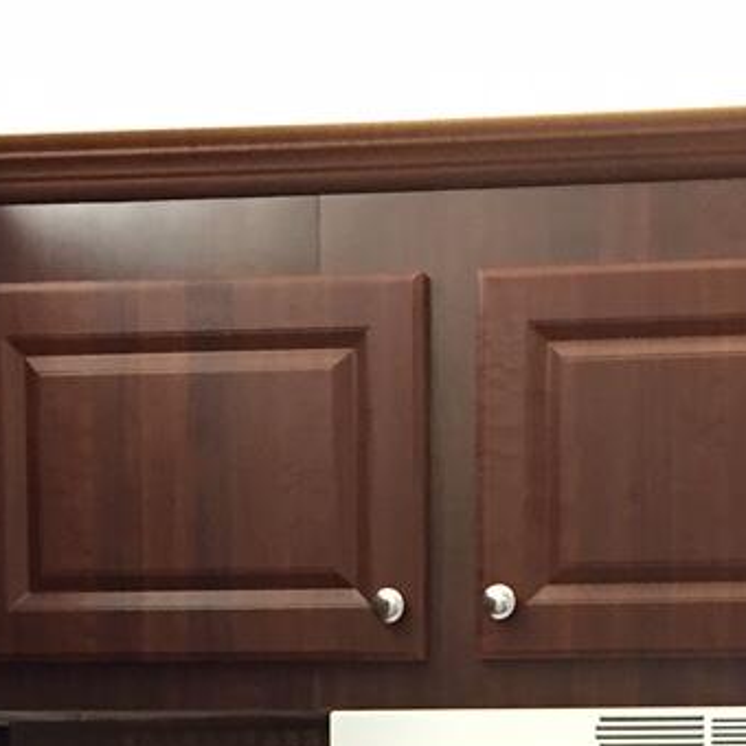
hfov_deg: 14.2
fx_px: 2999
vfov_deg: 13.0
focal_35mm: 123
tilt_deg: -7.0
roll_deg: -1.4
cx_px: 500
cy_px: 1275
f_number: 2.2
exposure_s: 1/30
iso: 125
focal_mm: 4.15
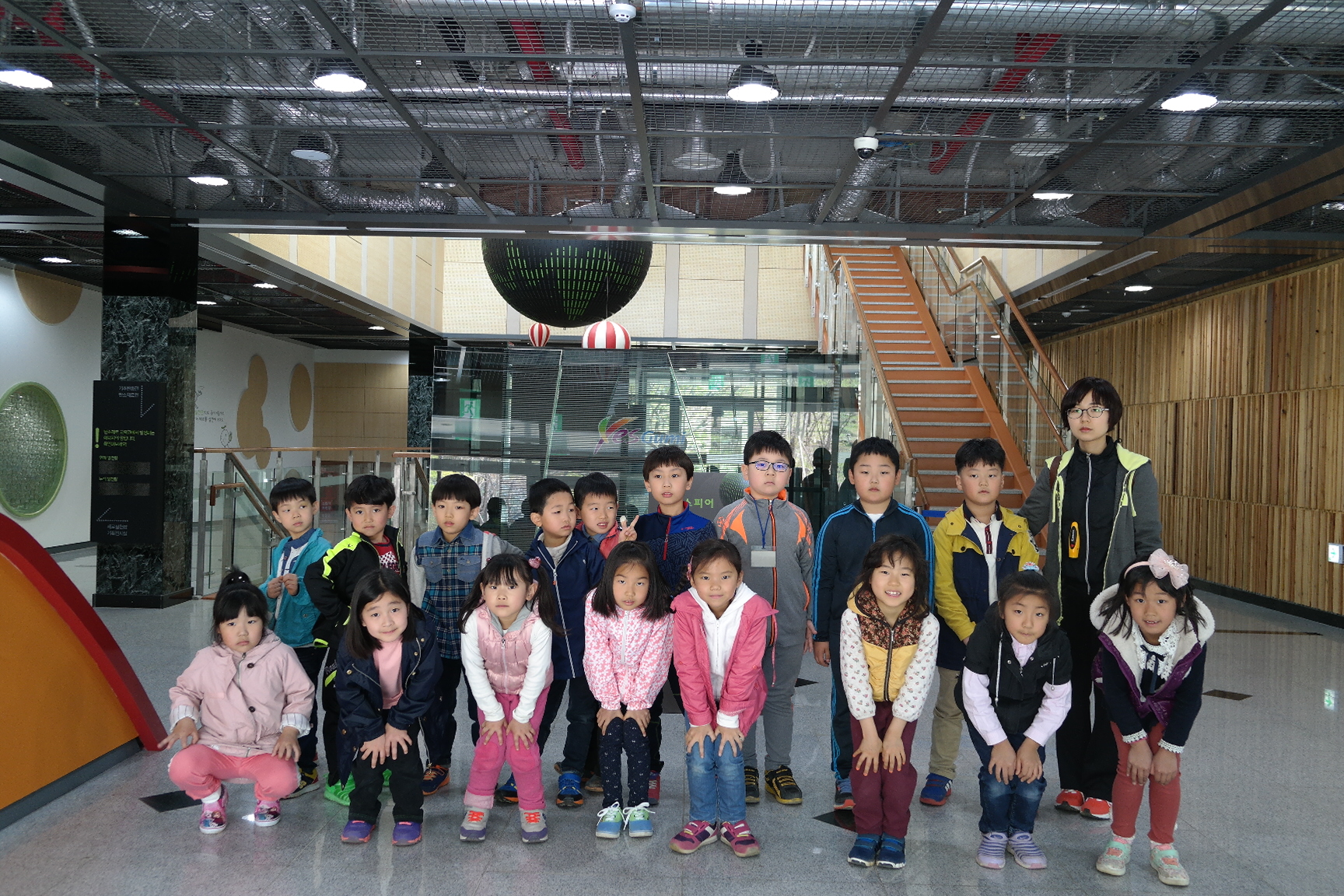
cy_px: 448
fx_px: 1120
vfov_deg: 43.6
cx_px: 672
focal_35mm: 30
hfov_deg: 61.9
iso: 400
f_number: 3.5
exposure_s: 1/40
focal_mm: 20
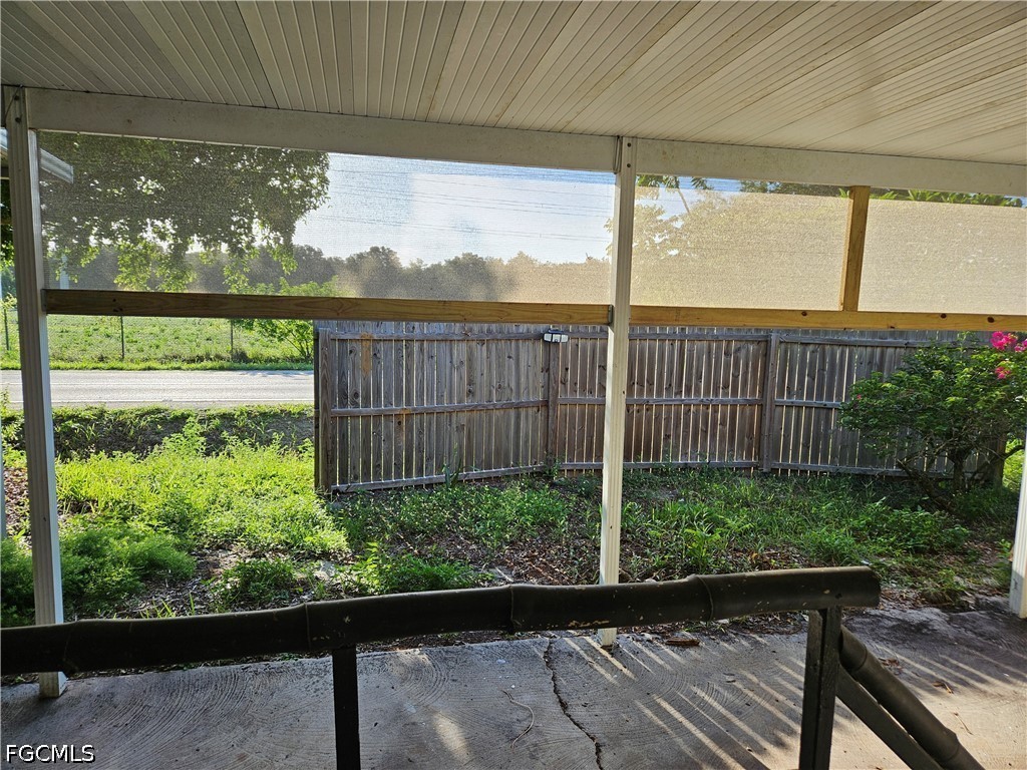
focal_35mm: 23
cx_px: 514
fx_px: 682
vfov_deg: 58.9
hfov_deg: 73.9
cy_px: 385
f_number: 1.8
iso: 25
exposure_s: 1/477
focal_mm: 5.4
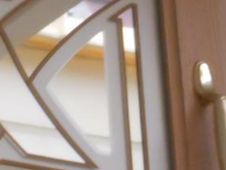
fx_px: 3354
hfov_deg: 3.8
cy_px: 149
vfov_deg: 2.9
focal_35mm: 513
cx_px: -68
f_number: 6.6
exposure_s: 1/160
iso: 800
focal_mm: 25
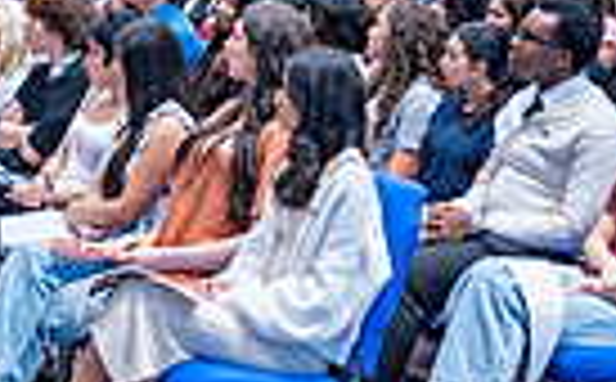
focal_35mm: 131
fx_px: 2195
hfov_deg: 15.9
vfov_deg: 9.8
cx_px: 139
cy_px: -63
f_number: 4
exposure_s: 1/160
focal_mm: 39
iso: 2500
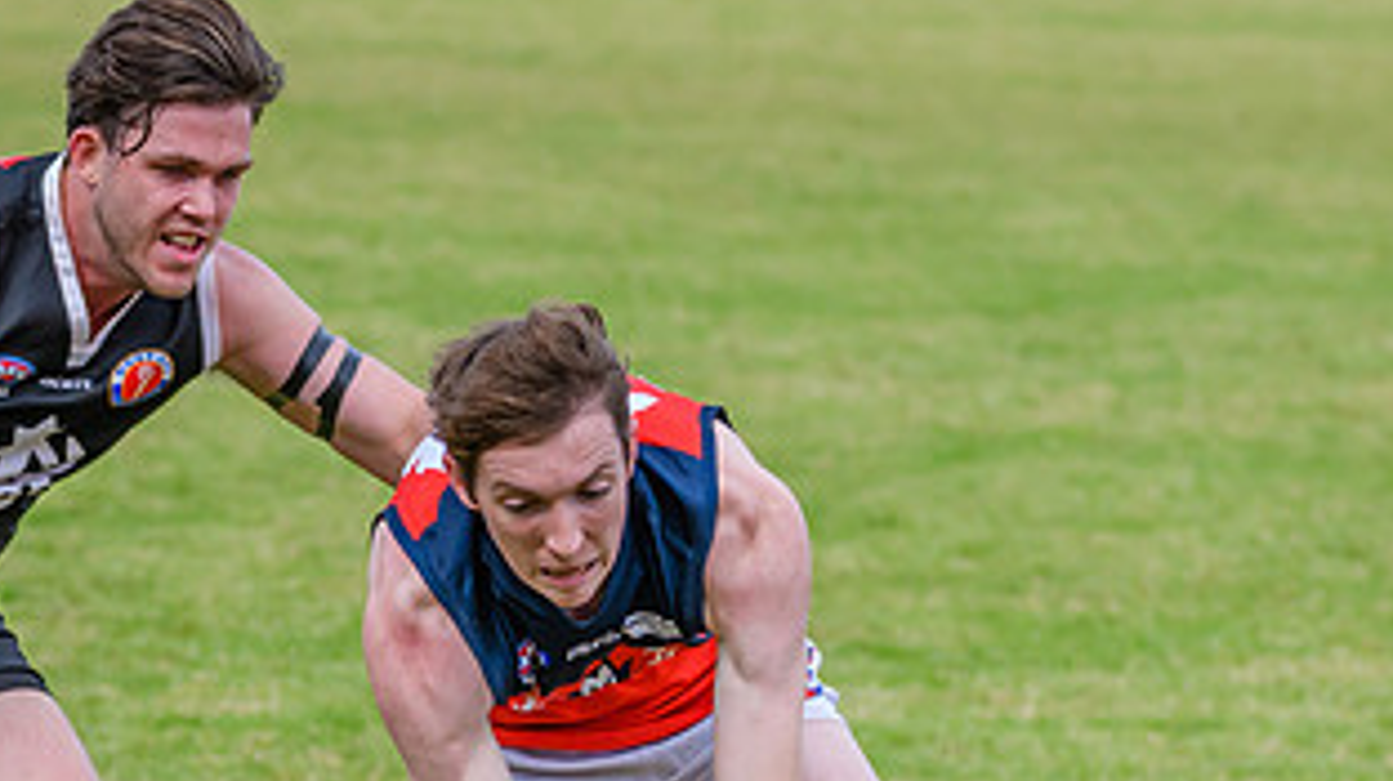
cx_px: 648
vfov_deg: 2.5
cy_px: 570
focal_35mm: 480
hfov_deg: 4.5
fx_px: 17718
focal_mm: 150
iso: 800
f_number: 5.6
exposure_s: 1/2000
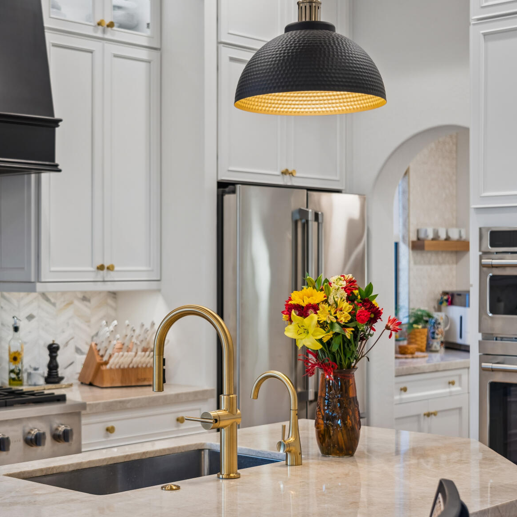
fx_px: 1065
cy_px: 249
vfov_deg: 27.3
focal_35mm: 63
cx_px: 232
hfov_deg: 27.3
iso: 200
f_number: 4
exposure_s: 1/25
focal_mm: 43
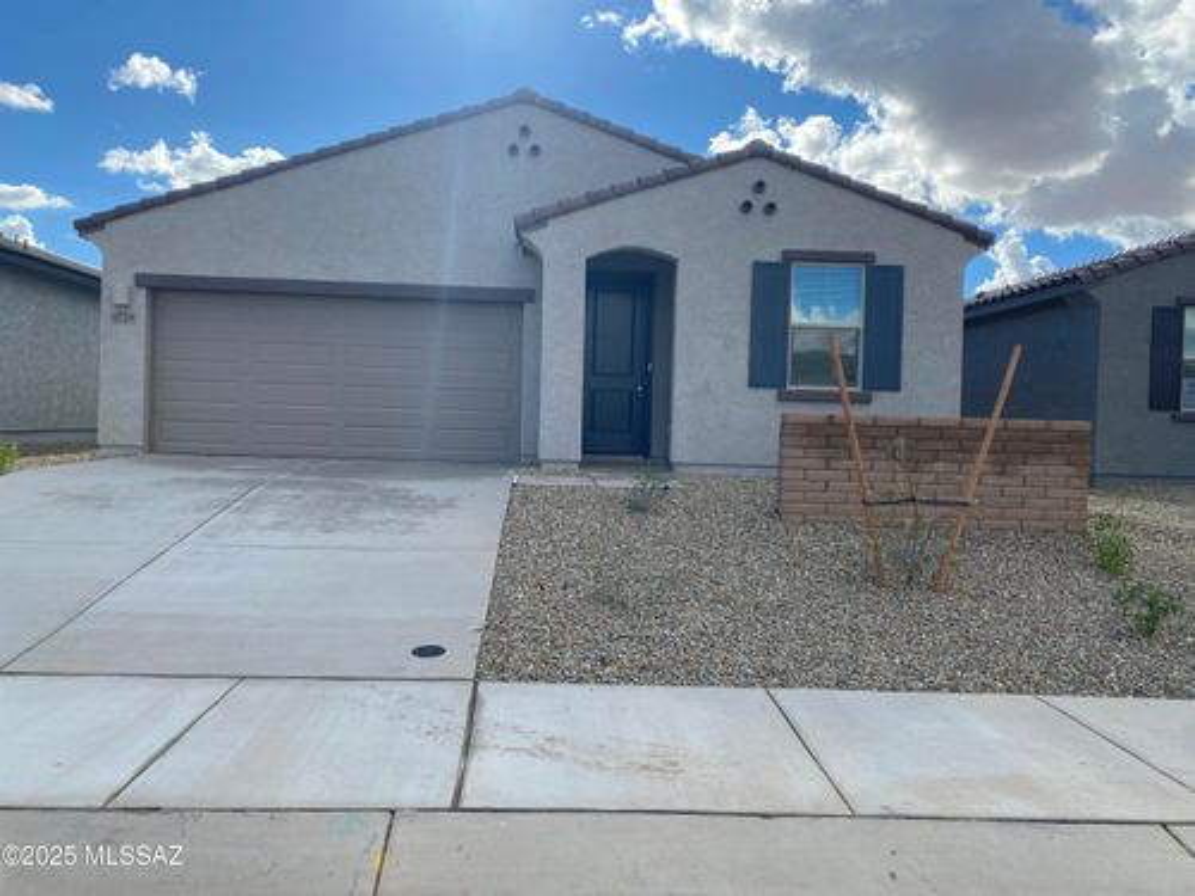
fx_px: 898
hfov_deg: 67.3
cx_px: 598
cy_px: 448
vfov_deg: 53.1
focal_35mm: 26
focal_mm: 4.25
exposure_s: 1/2222
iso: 32
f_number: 1.8
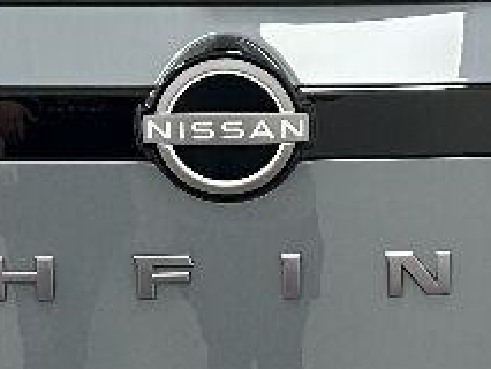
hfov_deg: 15.7
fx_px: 1774
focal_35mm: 125
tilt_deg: -15.8
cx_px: 297
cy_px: 256
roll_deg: +0.8
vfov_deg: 11.9
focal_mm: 5.7
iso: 100
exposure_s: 1/60
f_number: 1.5
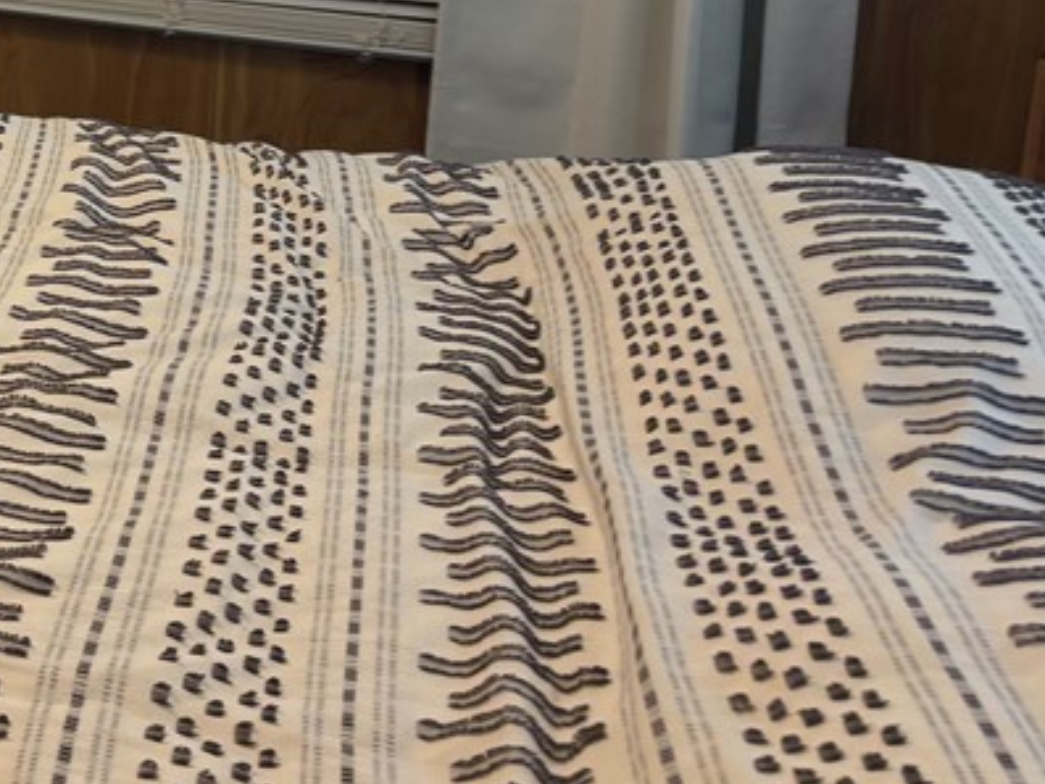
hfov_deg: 25.6
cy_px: -139
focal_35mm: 67
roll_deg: -2.0
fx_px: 2023
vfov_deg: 20.6
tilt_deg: -10.7
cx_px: -245
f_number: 1.6
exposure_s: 1/60
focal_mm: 5.96
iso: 64
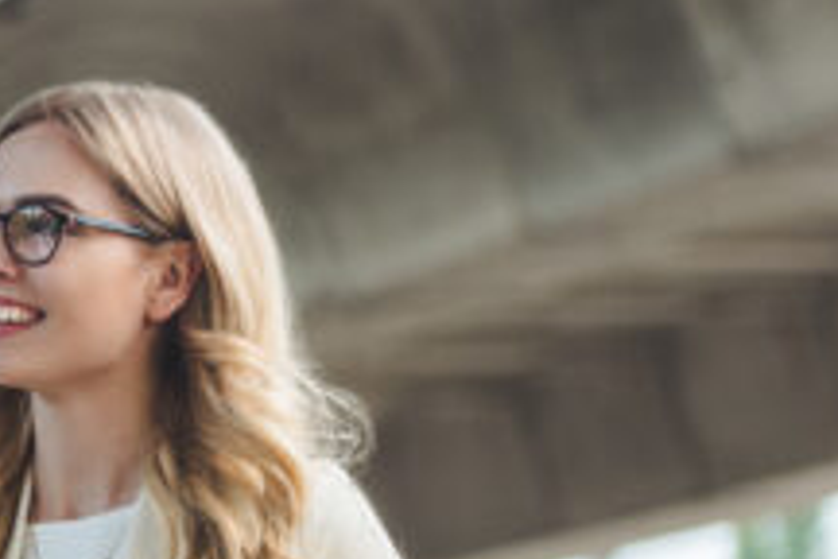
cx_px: -733
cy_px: 660
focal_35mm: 326
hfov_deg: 6.2
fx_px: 7588
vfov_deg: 4.2
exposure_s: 1/200
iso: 125
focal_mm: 85
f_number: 3.2
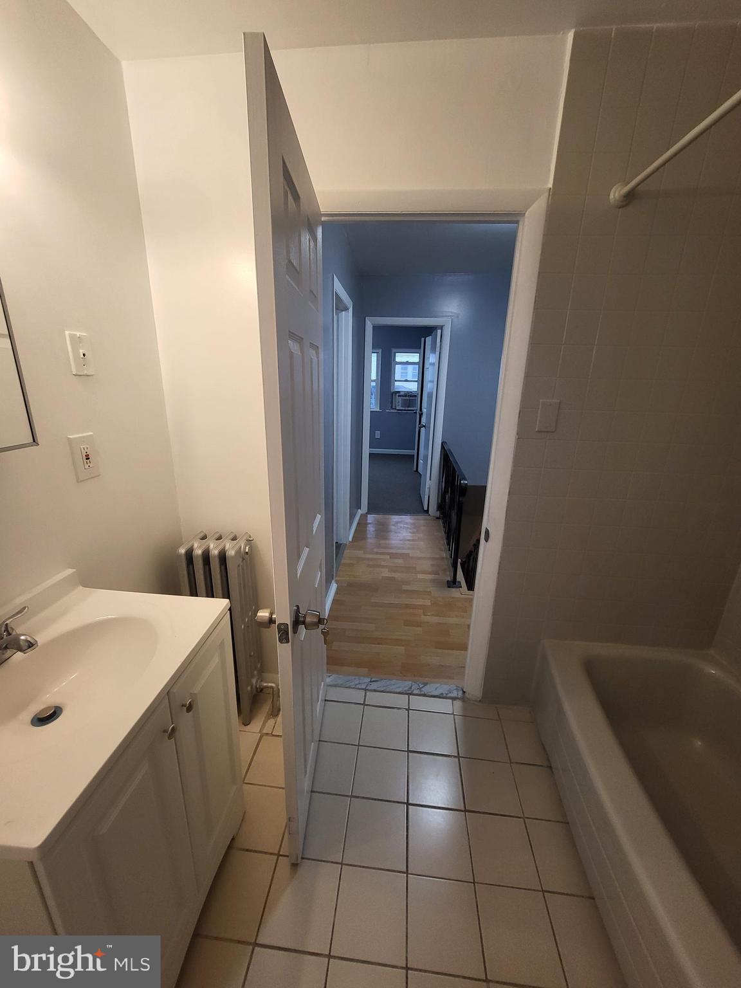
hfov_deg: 89.9
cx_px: 370
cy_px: 494
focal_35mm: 13
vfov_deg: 106.2
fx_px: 371
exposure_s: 1/60
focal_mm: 1.74
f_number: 2.2
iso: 160
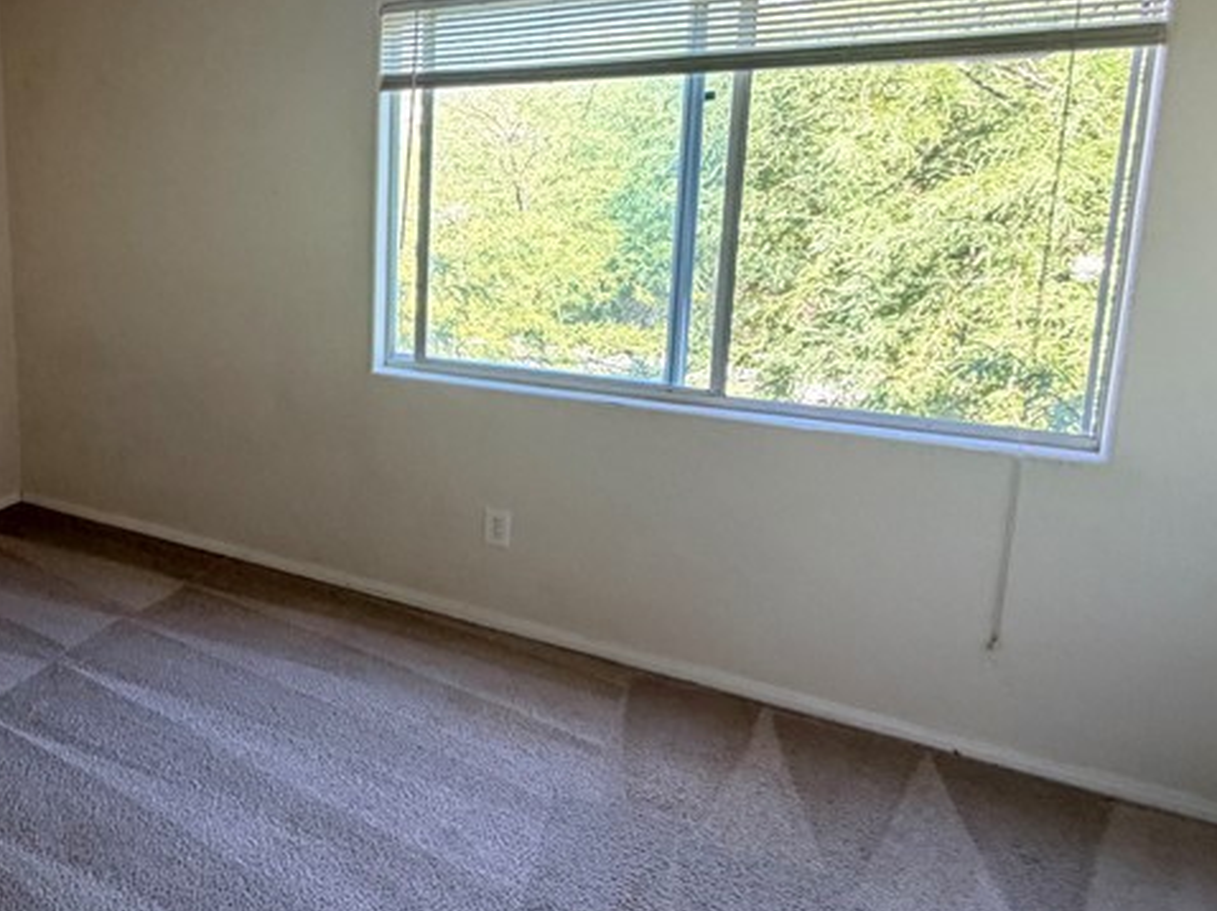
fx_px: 1054
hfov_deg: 52.7
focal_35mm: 30
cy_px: 333
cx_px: 122
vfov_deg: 46.3
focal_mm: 2.22
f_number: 2.2
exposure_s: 1/121
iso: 250
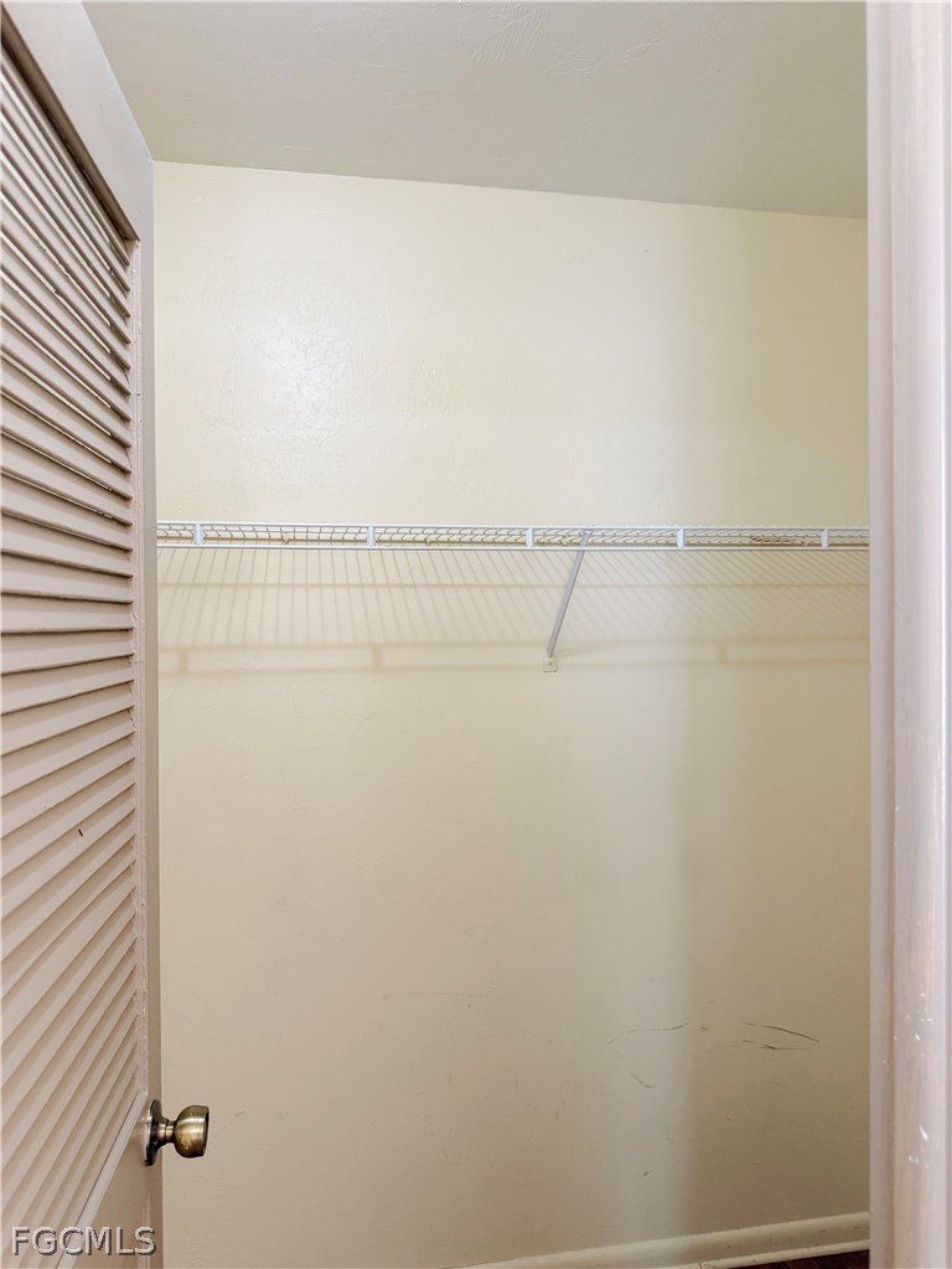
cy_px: 634
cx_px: 476
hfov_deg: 56.8
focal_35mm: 24
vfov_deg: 71.6
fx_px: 880
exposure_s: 1/60
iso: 250
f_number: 1.78
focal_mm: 6.76
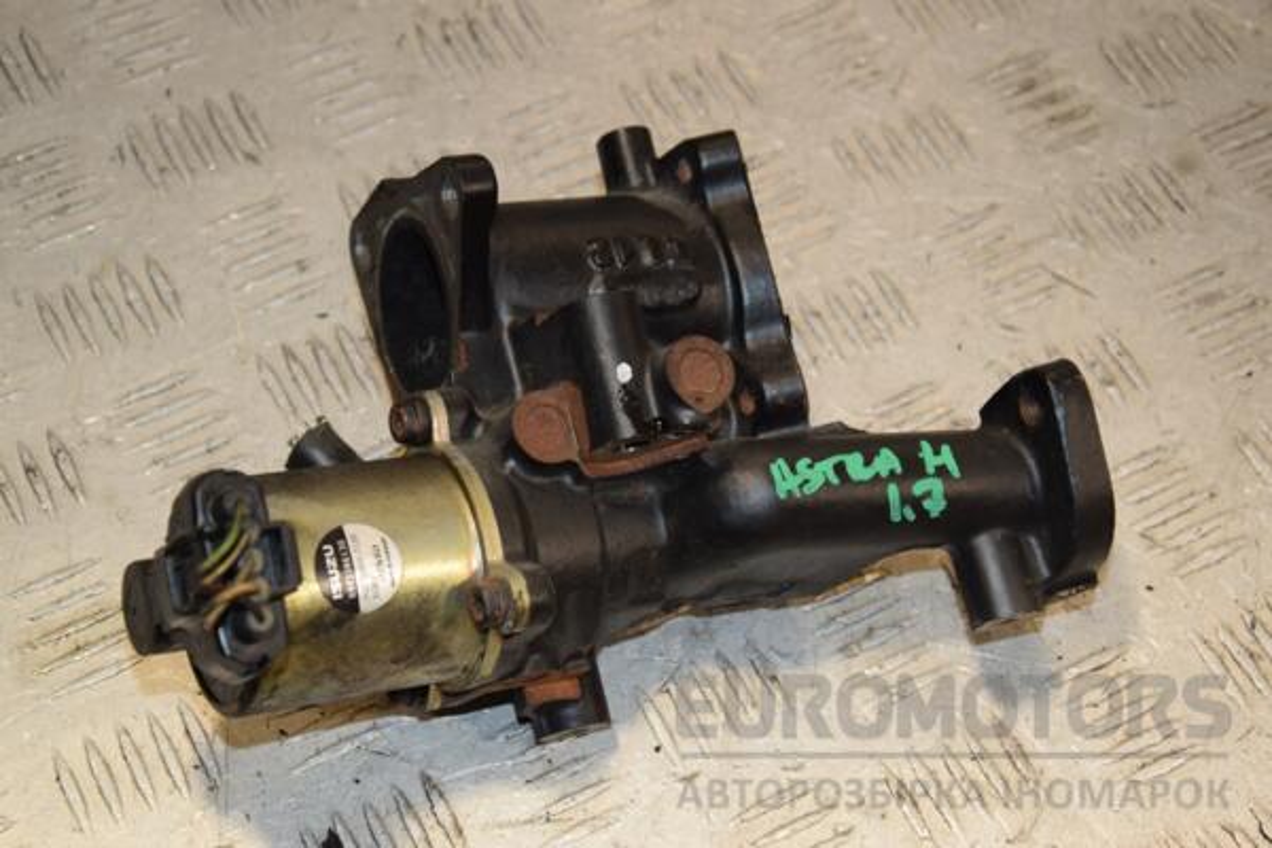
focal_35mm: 75
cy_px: 424
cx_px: 636
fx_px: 2650
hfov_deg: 27.0
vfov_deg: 18.2
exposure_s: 1/200
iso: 800
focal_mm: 50
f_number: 7.1
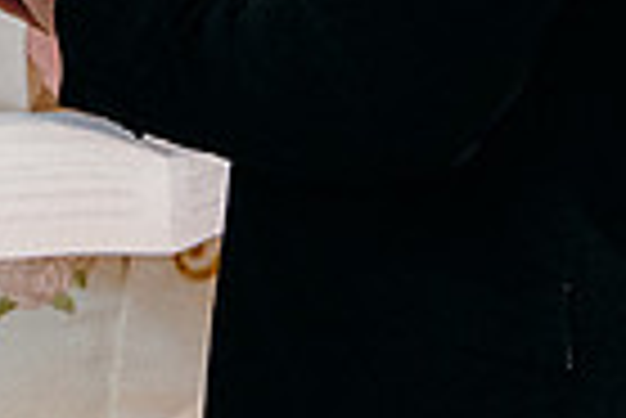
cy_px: -438
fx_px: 7642
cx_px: 63
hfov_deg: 4.7
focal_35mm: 439
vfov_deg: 3.1
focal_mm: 70
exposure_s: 1/160
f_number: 3.5
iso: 4000
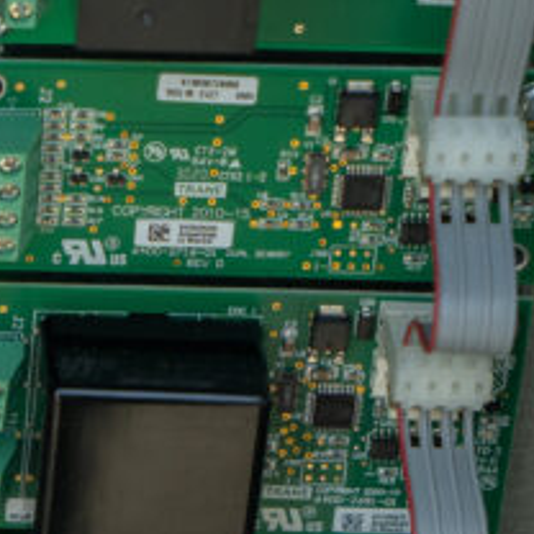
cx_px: -452
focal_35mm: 226
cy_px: 730
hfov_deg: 7.5
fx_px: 3944
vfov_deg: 7.6
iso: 200
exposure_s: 1/80
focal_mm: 54
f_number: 5.6
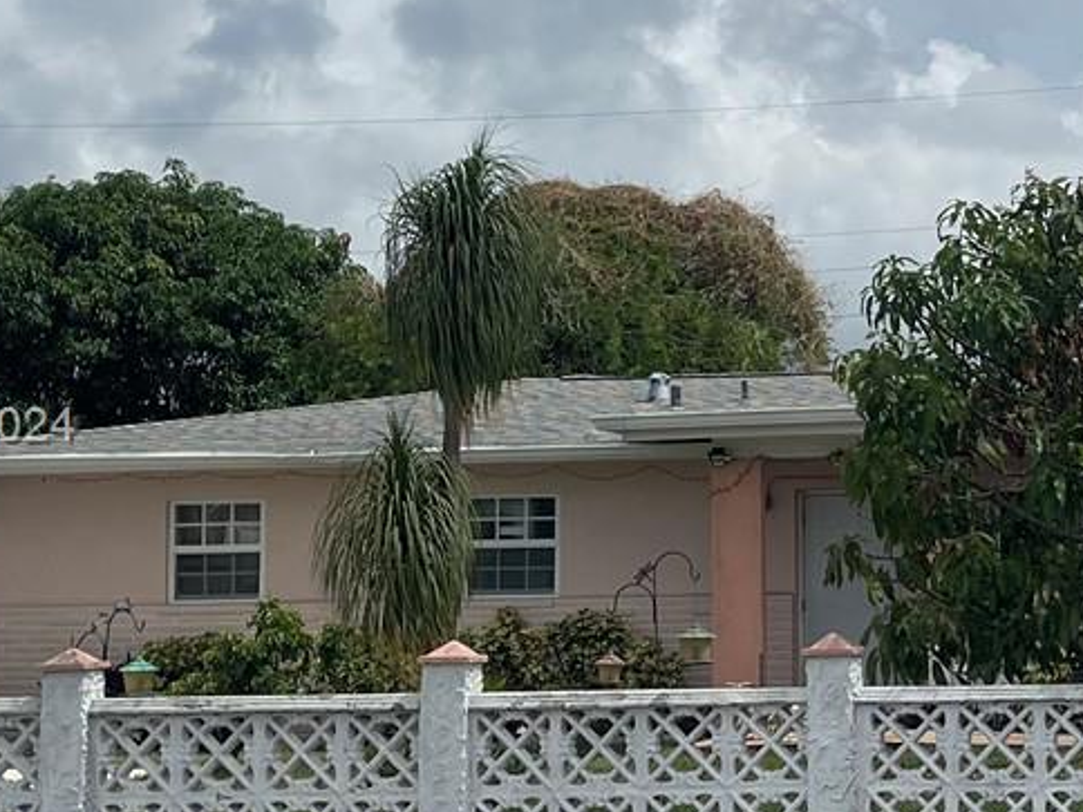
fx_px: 2691
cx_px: 1150
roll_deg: +0.8
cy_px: 429
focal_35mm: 86
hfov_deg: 21.7
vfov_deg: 17.2
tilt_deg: +4.2
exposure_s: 1/10989
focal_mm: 5.1
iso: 50
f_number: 1.6
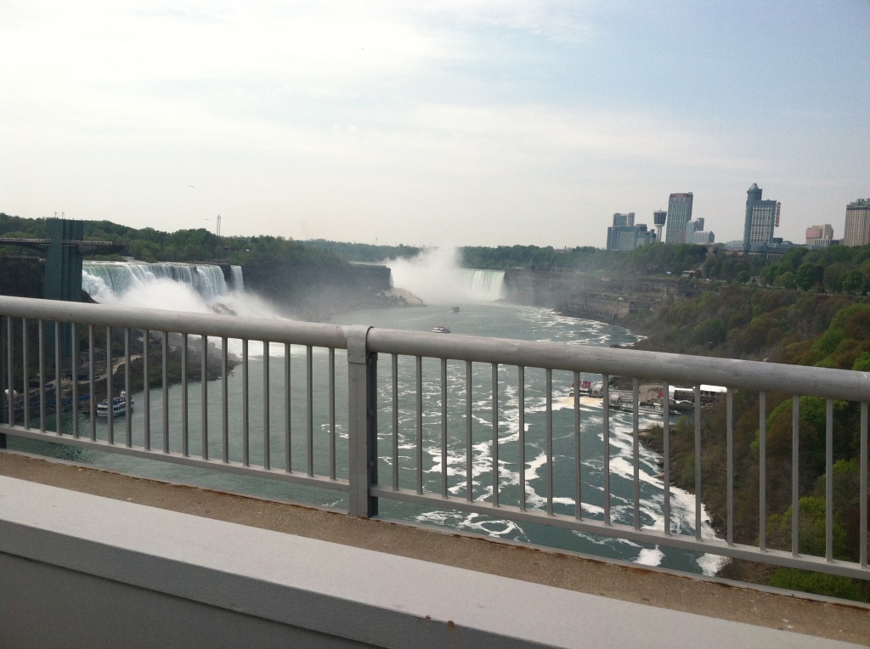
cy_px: 324
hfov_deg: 52.7
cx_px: 435
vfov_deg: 40.6
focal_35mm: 35
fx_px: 878
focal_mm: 3.85
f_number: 2.8
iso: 80
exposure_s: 1/1765
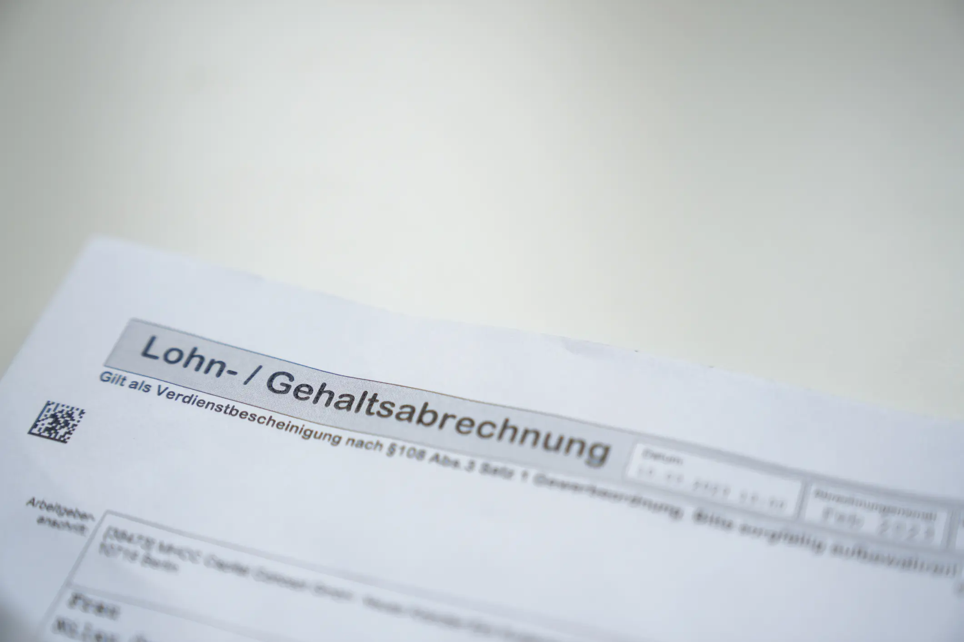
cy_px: 321
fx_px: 1740
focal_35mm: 65
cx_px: 482
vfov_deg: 20.9
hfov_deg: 31.0
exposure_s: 1/200
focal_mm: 65
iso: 200
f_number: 2.8
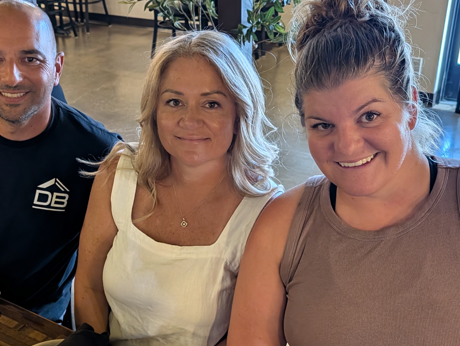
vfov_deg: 31.5
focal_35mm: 46
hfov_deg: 41.1
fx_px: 612
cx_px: 193
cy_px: 211
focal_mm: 6.9
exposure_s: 1/60
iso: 285
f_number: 1.68
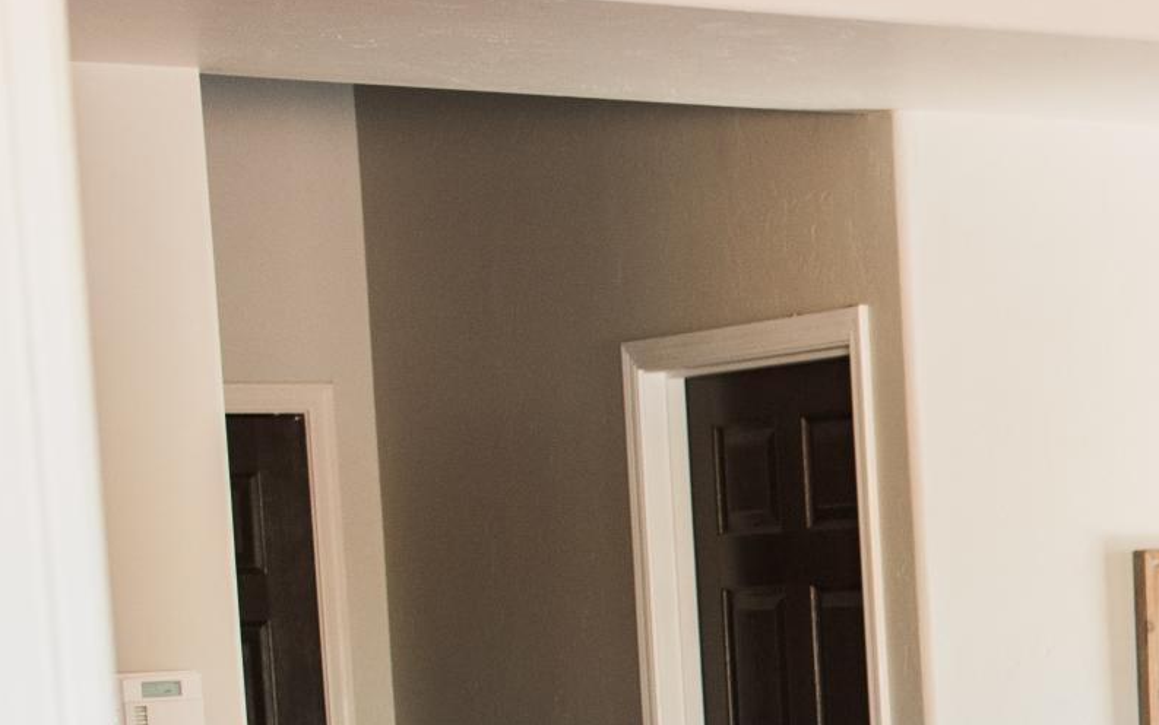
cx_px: 2184
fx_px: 4265
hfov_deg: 13.6
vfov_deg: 9.5
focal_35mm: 135
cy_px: 1010
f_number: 3.2
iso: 800
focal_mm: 35
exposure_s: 1/100
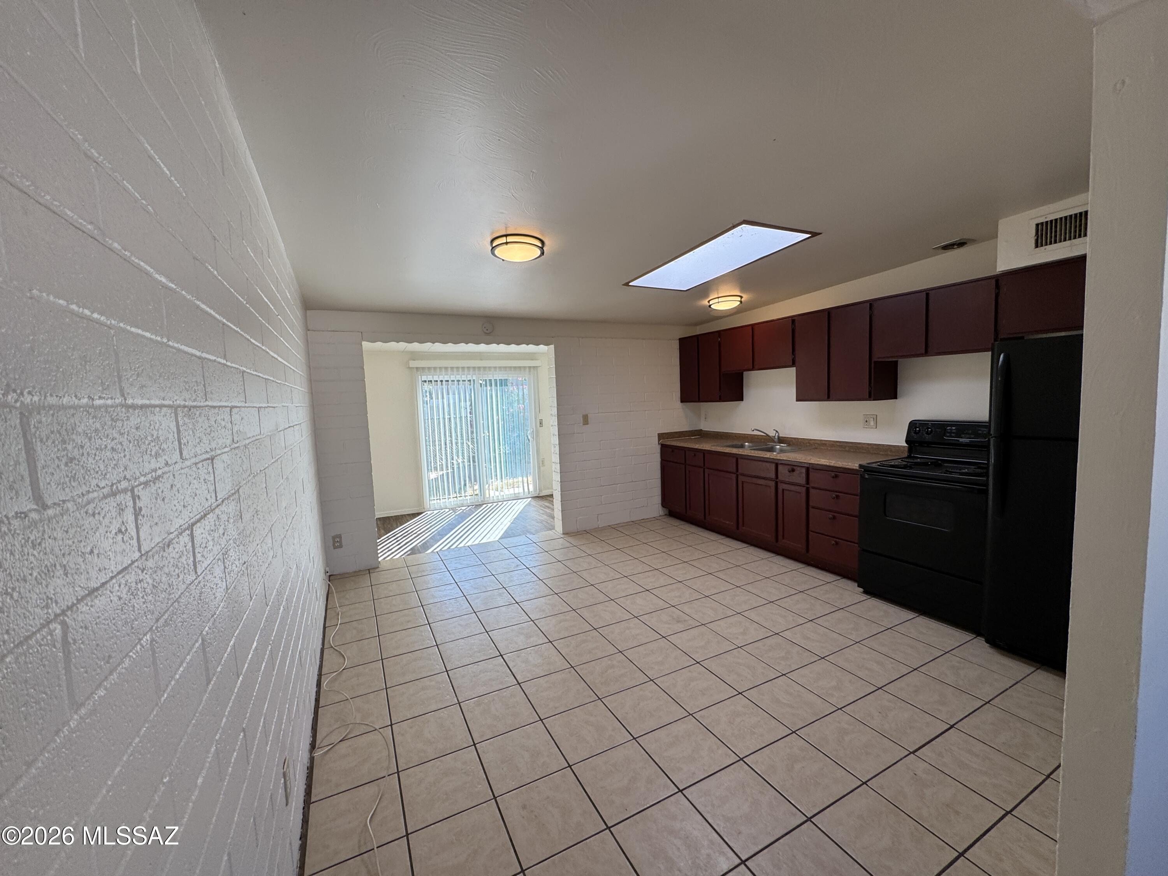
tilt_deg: -5.7
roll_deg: +2.6
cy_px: 438
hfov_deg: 102.1
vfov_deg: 85.7
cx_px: 584
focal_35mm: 14
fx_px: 472
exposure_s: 1/138
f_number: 2.2
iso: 40
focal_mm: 2.22
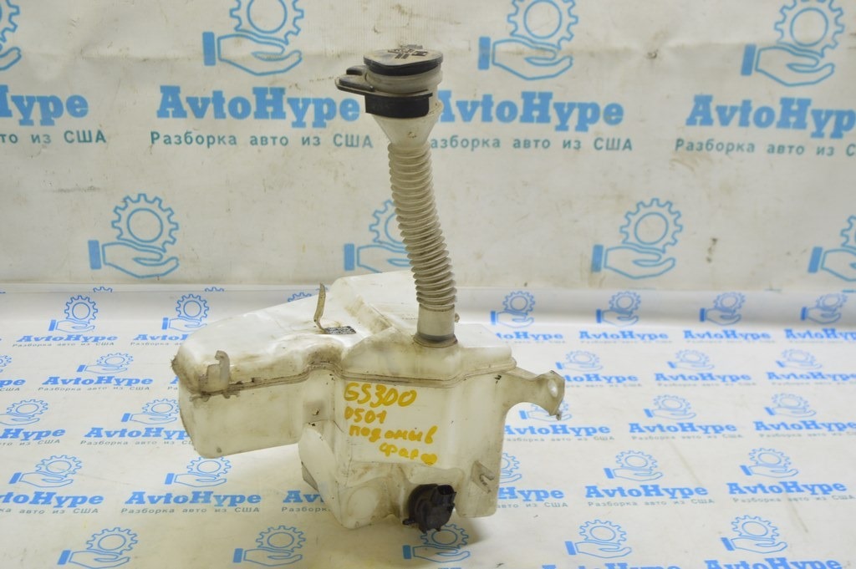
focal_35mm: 40
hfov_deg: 48.0
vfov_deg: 33.0
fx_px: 962
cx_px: 428
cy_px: 284
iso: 400
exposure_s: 1/20
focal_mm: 27
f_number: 5.6
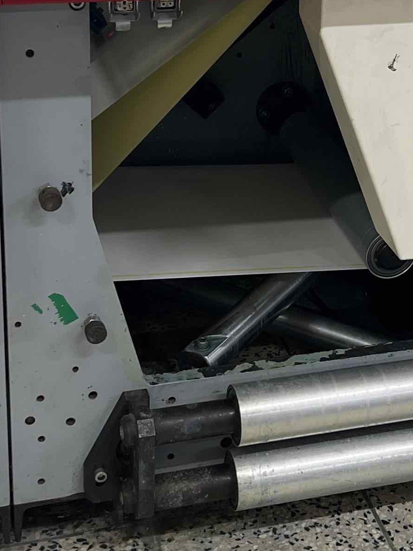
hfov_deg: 16.6
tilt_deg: -23.9
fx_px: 1400
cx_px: 352
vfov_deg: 22.1
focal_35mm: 88
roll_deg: -4.1
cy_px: 145
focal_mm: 5.7
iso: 80
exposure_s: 1/100
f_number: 1.5
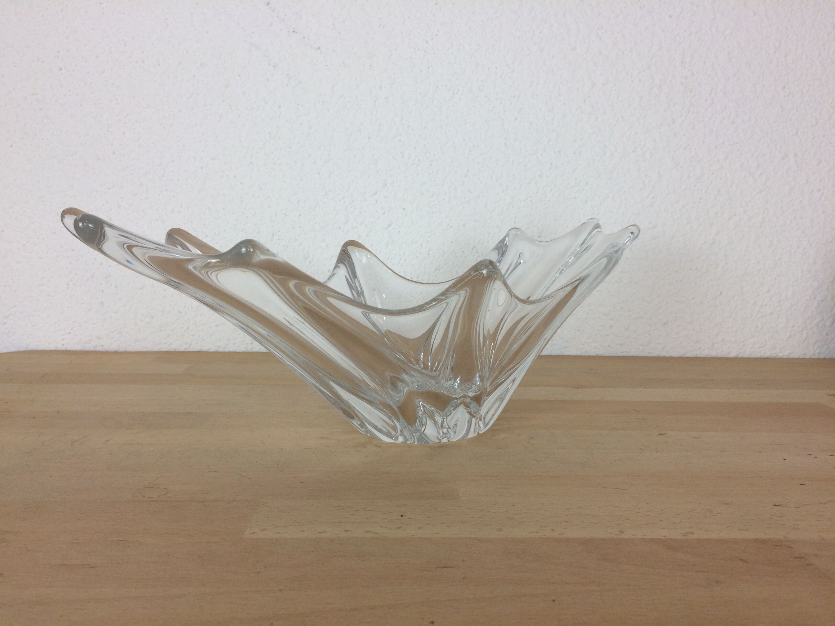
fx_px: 700
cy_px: 313
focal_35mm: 29
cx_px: 418
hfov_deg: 61.7
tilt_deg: -3.9
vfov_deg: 48.2
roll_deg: -0.4
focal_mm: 4.15
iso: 50
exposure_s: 1/100
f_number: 2.2
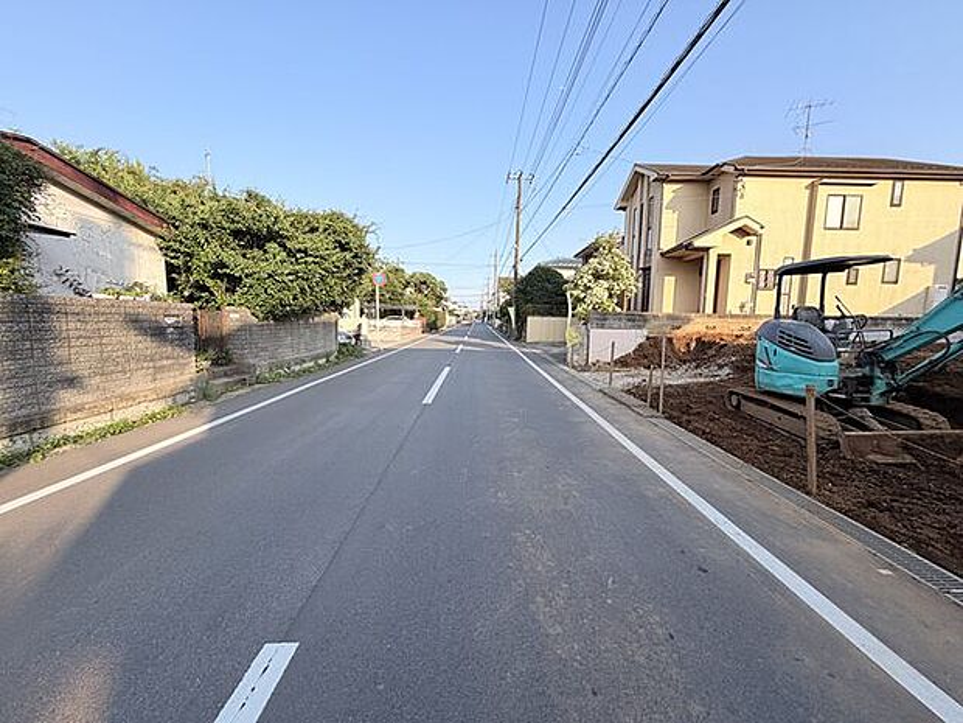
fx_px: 389
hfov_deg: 102.1
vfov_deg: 85.7
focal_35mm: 14
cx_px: 482
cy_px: 362
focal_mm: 2.22
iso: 40
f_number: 2.2
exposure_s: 1/664
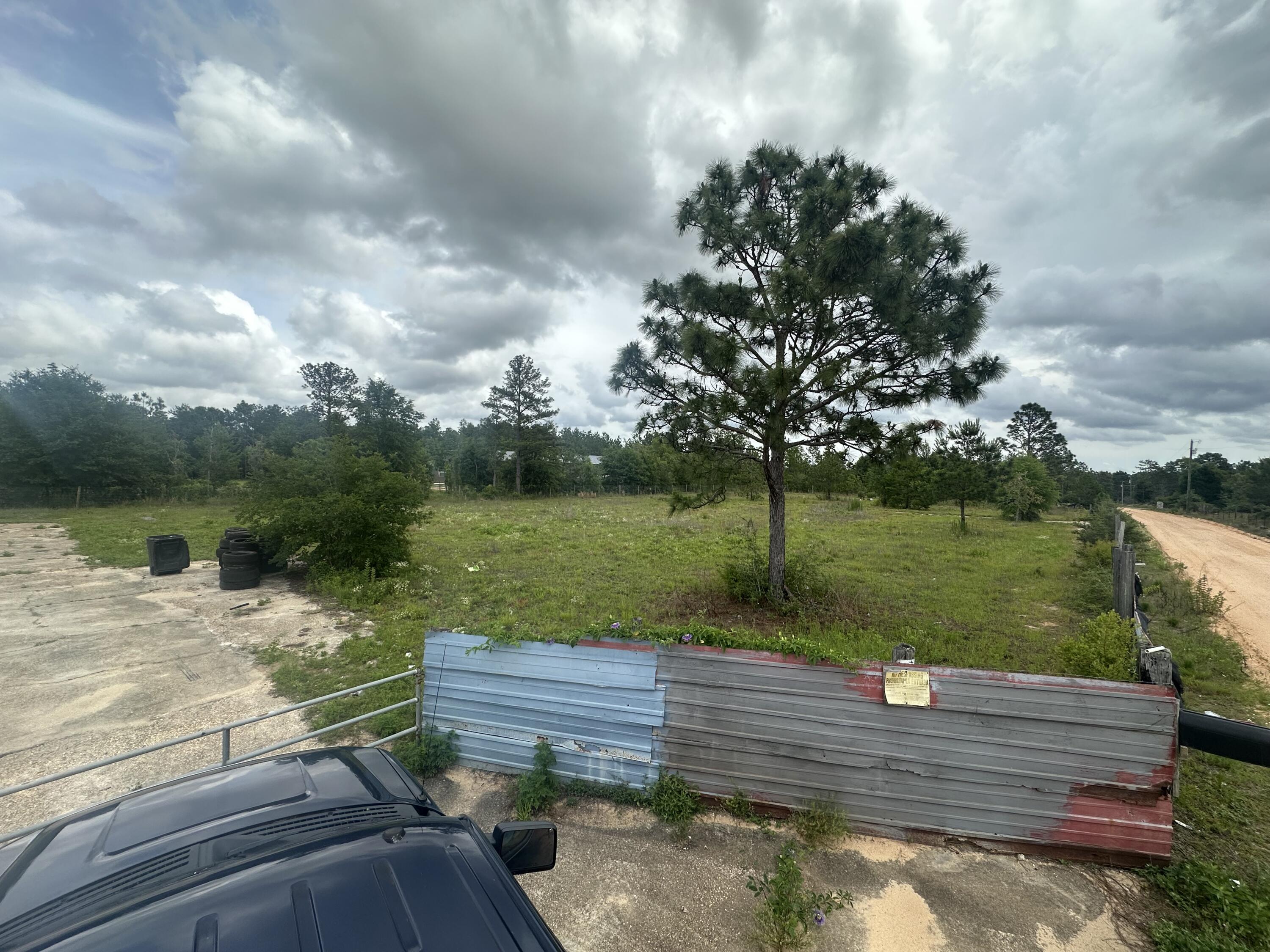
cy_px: 476
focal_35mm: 14
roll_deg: -1.9
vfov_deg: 85.7
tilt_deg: +0.2
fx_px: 514
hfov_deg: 102.1
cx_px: 635
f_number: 2.2
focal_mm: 2.22
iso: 50
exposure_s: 1/1689
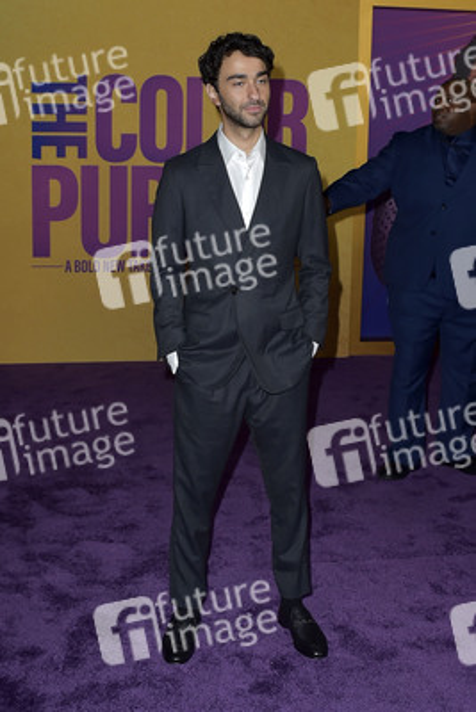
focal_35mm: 28
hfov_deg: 46.4
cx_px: 238
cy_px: 356
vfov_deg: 65.5
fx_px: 555
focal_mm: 28
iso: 320
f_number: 6.3
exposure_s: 1/250
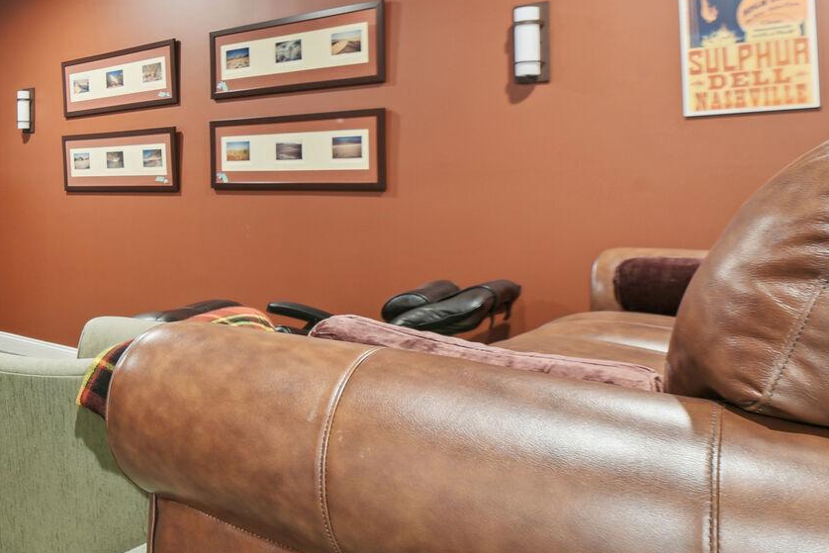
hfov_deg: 48.6
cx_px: 29
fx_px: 760
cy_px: 224
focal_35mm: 33
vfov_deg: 39.8
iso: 200
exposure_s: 2
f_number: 8
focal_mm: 16
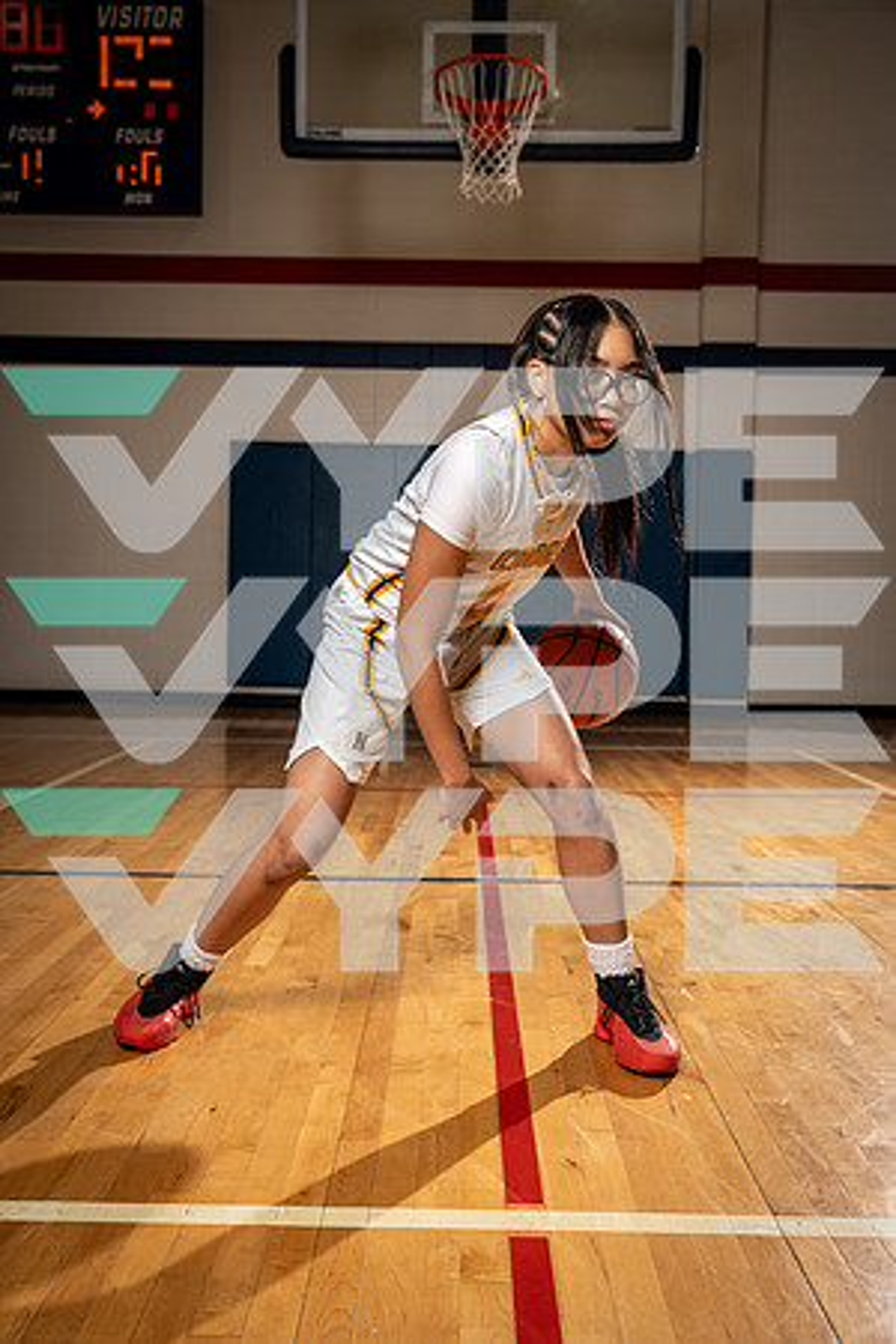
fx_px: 1307
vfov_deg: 54.4
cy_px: 672
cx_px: 448
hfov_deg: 37.9
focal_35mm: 35
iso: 125
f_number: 5.6
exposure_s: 1/250
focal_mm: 35
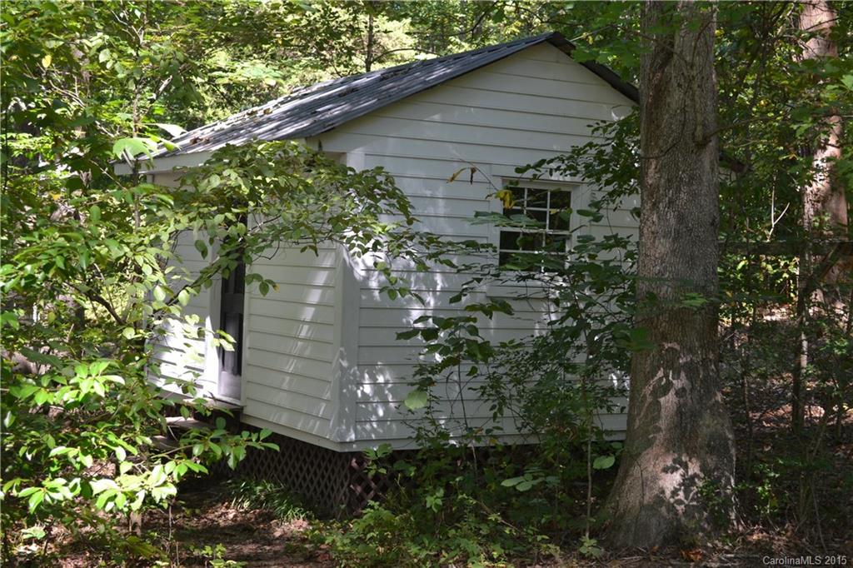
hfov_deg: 35.1
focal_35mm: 57
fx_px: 1350
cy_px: 284
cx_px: 426
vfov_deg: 23.8
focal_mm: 38
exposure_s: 1/125
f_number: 5.3
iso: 400
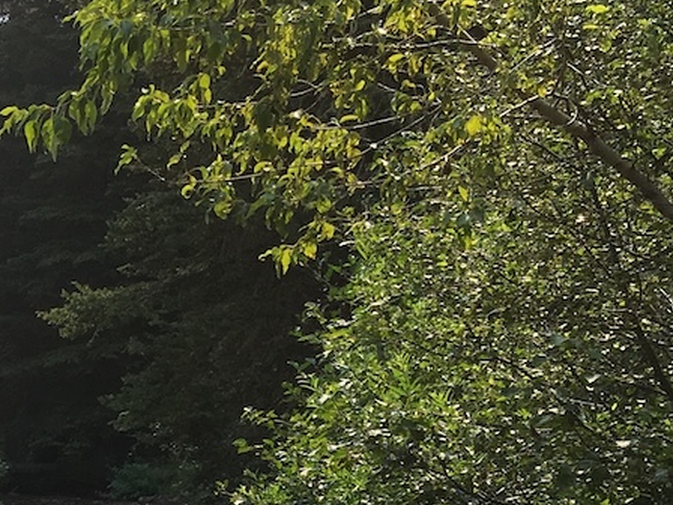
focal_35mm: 97
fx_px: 1886
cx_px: -367
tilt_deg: -11.5
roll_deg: -1.4
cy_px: 779
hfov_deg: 17.9
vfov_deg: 14.2
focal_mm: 4.15
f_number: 2.2
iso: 25
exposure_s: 1/845
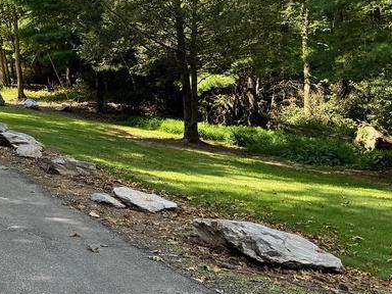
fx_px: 725
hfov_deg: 26.0
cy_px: 85
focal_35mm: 64
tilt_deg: -2.1
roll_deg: +1.9
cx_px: -112
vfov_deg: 22.8
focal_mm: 6.76
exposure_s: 1/609
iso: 80
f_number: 1.78
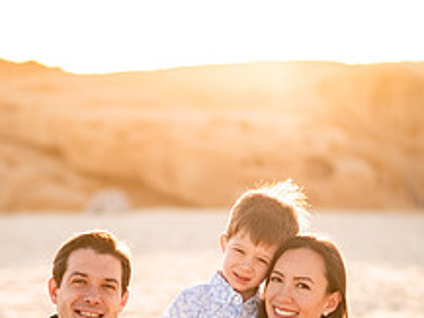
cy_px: 338
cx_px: 139
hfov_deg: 13.2
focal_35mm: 149
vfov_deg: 9.9
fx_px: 1826
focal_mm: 58
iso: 100
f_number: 1.8
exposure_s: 1/3200
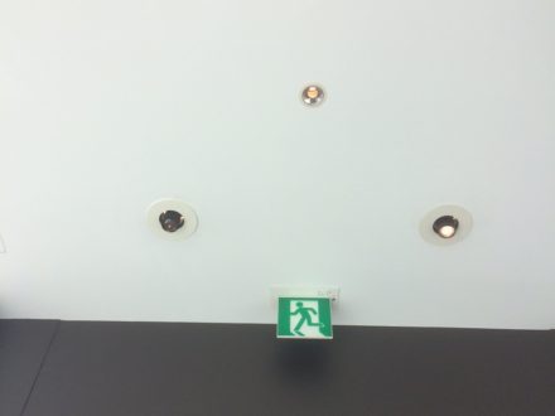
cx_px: 278
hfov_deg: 61.7
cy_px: 208
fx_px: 465
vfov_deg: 48.2
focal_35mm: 29
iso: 32
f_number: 2.2
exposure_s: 1/562
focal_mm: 4.15
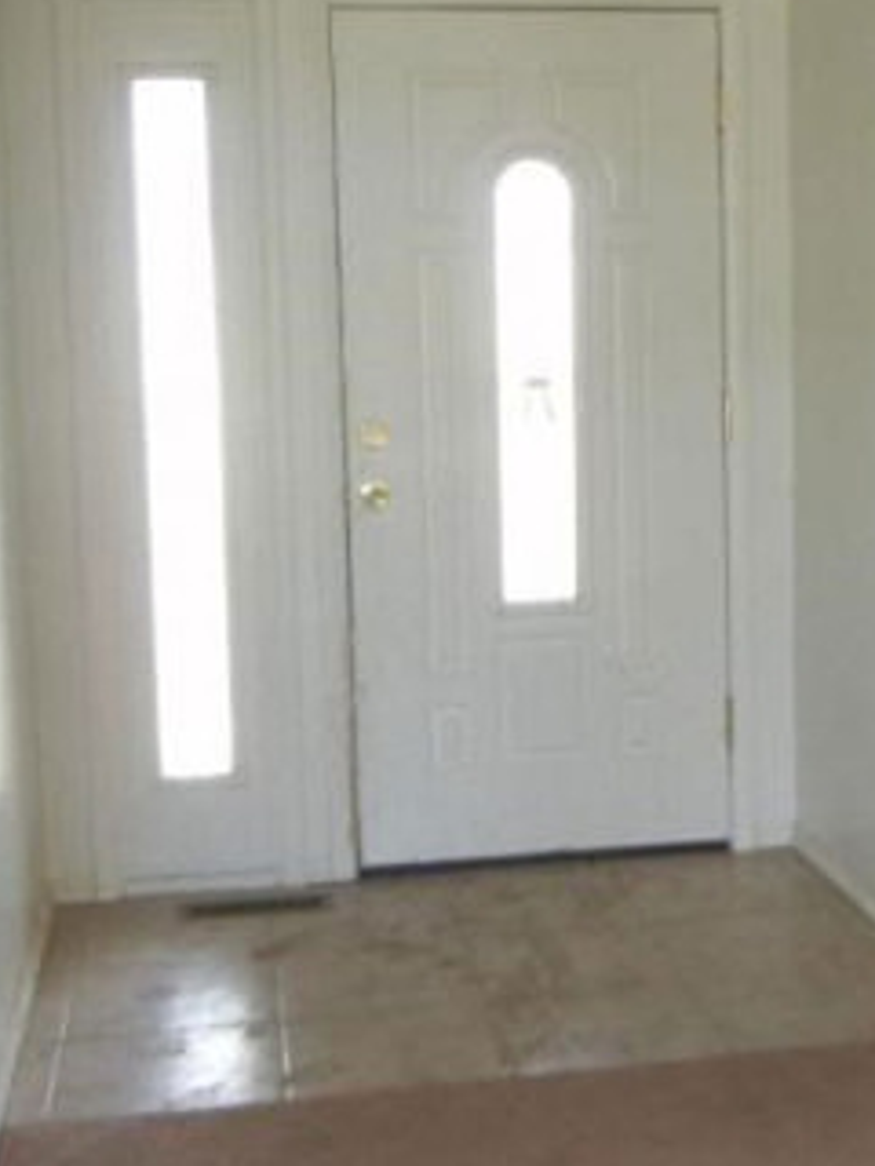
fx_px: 2022
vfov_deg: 32.1
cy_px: 499
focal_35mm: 60
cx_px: 623
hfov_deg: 24.2
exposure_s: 1/34.5
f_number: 3.5
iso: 249
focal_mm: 5.4
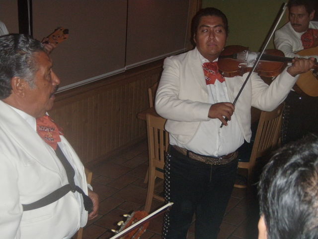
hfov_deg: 30.3
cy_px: 120
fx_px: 588
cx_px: 159
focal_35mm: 64
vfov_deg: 22.9
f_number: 4.5
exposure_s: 1/50
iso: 320
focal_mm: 11.45
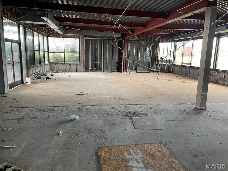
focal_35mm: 26
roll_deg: -1.0
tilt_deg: -9.8
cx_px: 114
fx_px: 171
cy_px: 86
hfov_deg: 67.3
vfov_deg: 53.1
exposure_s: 1/60
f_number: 1.6
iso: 320
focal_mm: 4.2
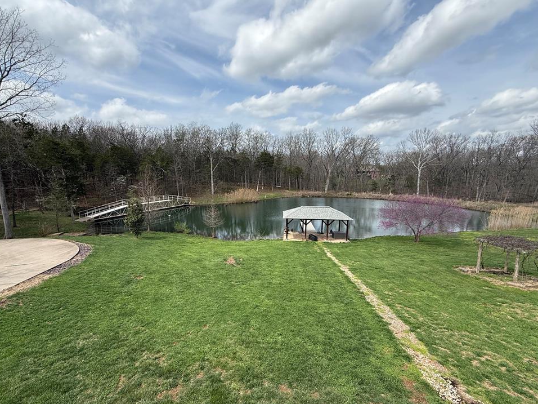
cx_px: 254
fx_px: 233
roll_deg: +0.2
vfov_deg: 81.7
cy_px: 207
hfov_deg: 98.1
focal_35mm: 15
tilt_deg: -7.1
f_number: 2.2
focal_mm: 2.22
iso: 50
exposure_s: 1/1431
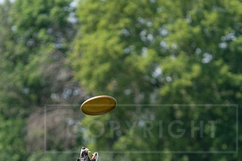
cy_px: 141
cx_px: 115
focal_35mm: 433
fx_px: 2912
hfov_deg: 4.8
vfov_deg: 3.2
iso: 1600
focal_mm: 243
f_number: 5.6
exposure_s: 1/4000
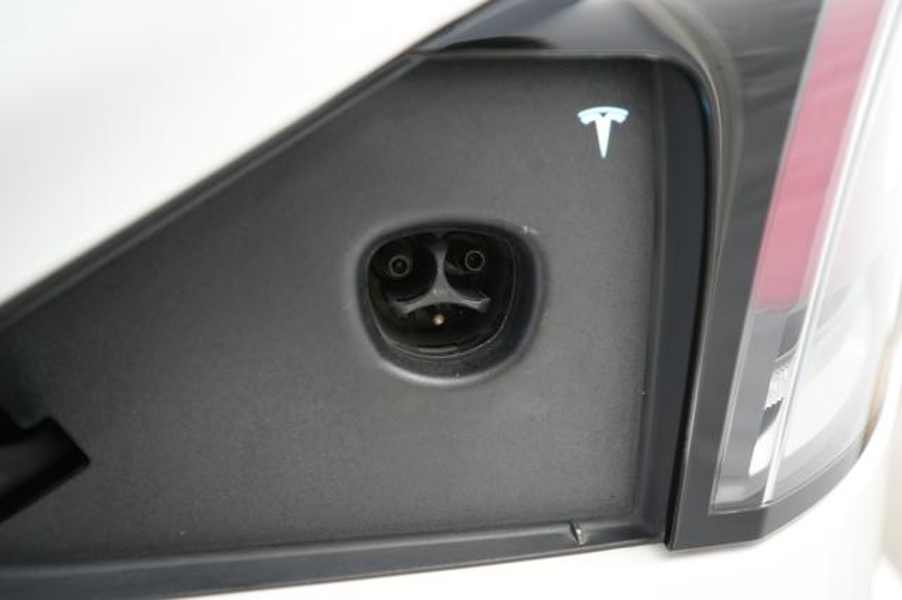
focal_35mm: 28
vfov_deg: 46.4
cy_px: 300
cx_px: 451
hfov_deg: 65.5
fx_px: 701
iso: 800
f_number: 2.8
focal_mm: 28
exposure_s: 1/30
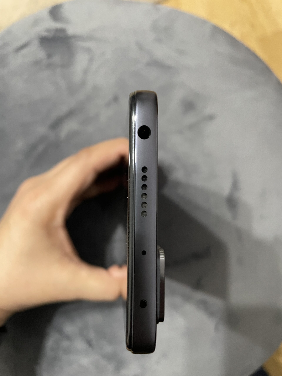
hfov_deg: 53.1
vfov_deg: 67.3
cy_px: 188
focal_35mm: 26
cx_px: 141
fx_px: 282
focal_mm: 4.2
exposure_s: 1/30
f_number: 1.6
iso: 800
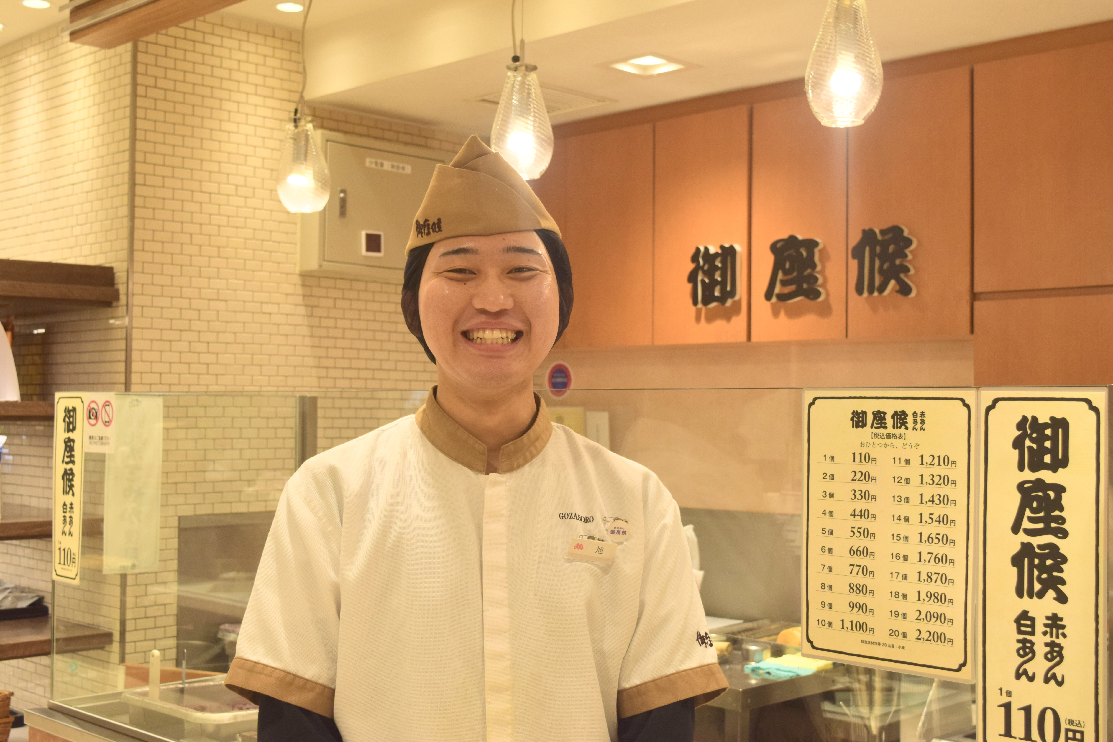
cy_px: 371
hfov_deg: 43.6
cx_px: 556
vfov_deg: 29.9
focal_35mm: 45
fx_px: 1391
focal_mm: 30
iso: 400
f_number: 5.6
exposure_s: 1/125
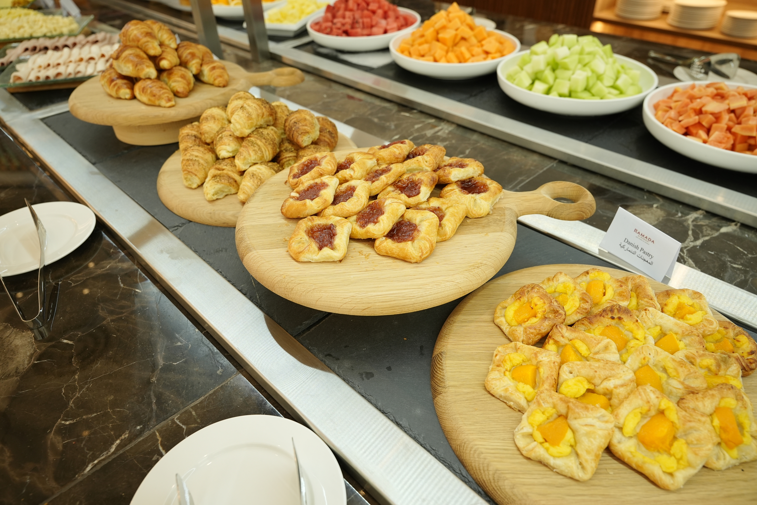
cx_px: 378
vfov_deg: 53.1
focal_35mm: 24
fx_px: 505
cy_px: 252
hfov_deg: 73.7
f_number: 4.5
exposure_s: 1/125
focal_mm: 24
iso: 640
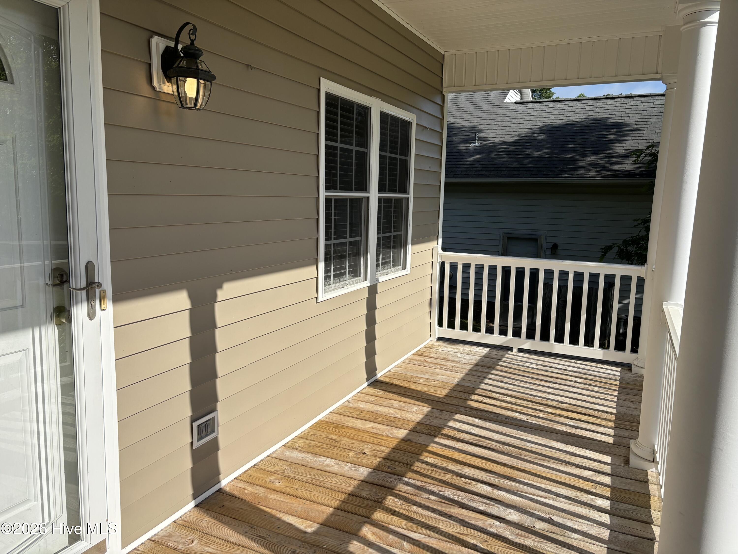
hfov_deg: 67.3
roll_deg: -1.5
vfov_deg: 53.1
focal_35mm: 26
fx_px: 554
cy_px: 277
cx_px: 369
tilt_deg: -8.2
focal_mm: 5.96
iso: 50
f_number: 1.6
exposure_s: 1/4255
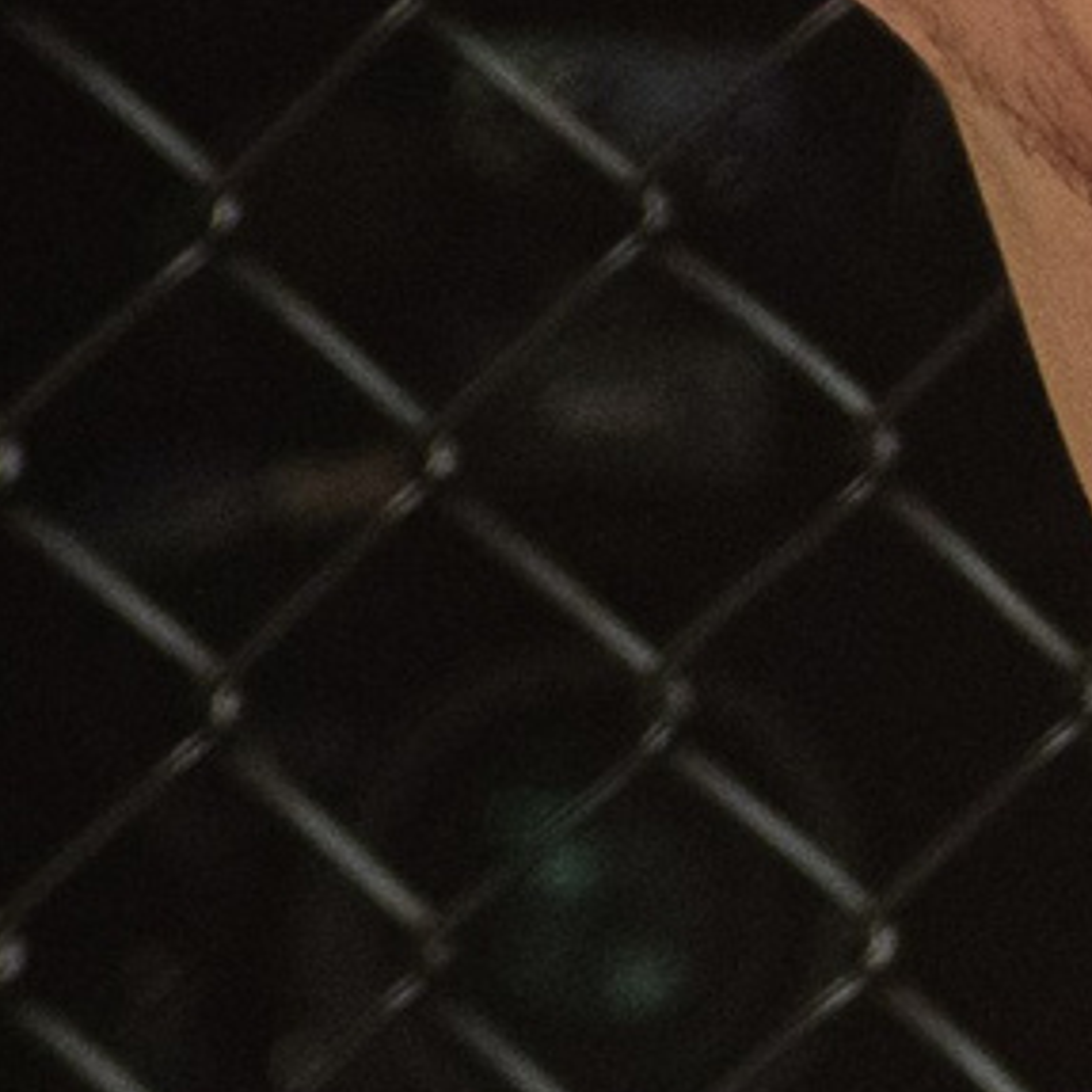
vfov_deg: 1.3
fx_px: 50038
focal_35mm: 1402
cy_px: 953
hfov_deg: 1.2
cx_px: 2991
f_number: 4
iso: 2000
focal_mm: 185
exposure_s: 1/1000
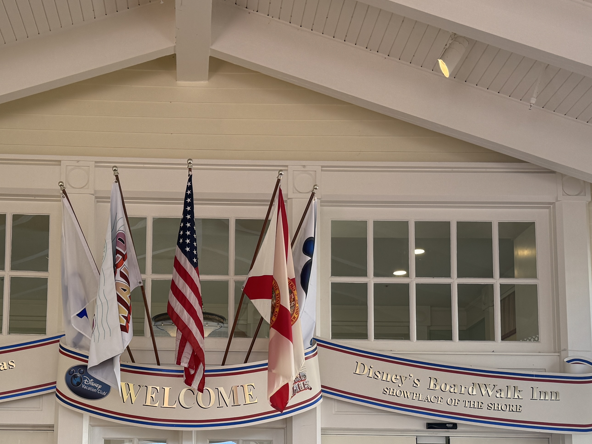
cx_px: 208
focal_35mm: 53
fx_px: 906
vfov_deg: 26.7
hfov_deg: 35.9
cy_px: 387
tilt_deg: +7.4
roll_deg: -0.8
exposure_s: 1/223
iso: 64
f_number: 1.78
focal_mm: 6.86
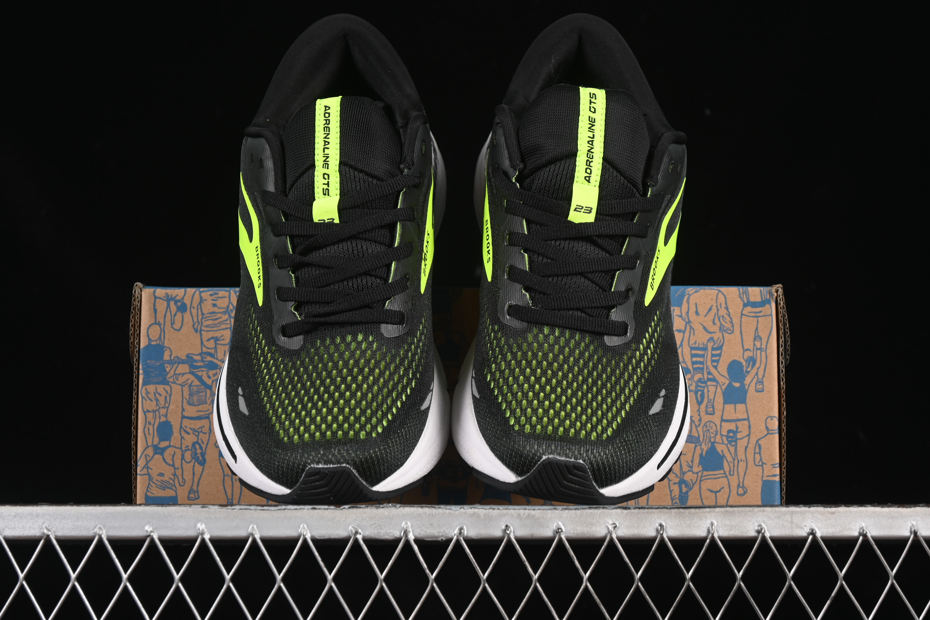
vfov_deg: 18.2
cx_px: 465
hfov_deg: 27.0
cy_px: 310
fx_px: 1937
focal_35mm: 75
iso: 160
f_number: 6.3
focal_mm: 50
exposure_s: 1/60
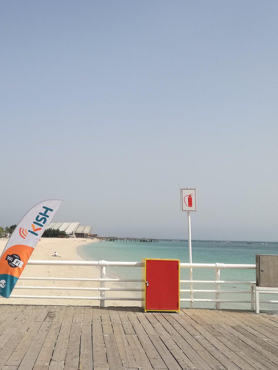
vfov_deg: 46.8
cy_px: 177
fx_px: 428
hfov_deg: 35.6
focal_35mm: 40
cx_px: 91
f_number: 2
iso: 50
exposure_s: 1/1326
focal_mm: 4.04
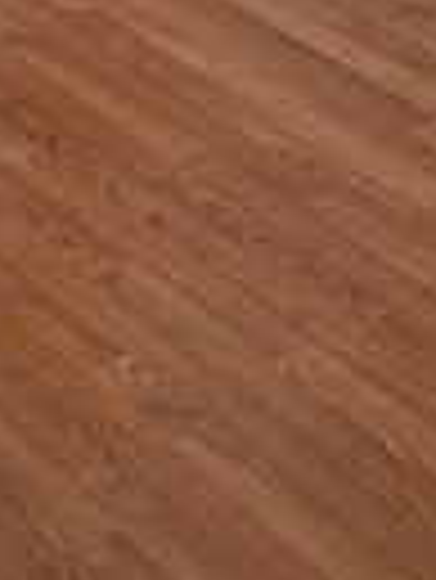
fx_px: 1995
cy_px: -584
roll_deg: +0.1
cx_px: -117
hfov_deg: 12.1
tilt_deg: -8.5
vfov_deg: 13.9
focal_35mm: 119
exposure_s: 1/120
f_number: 1.78
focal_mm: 6.76
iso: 160
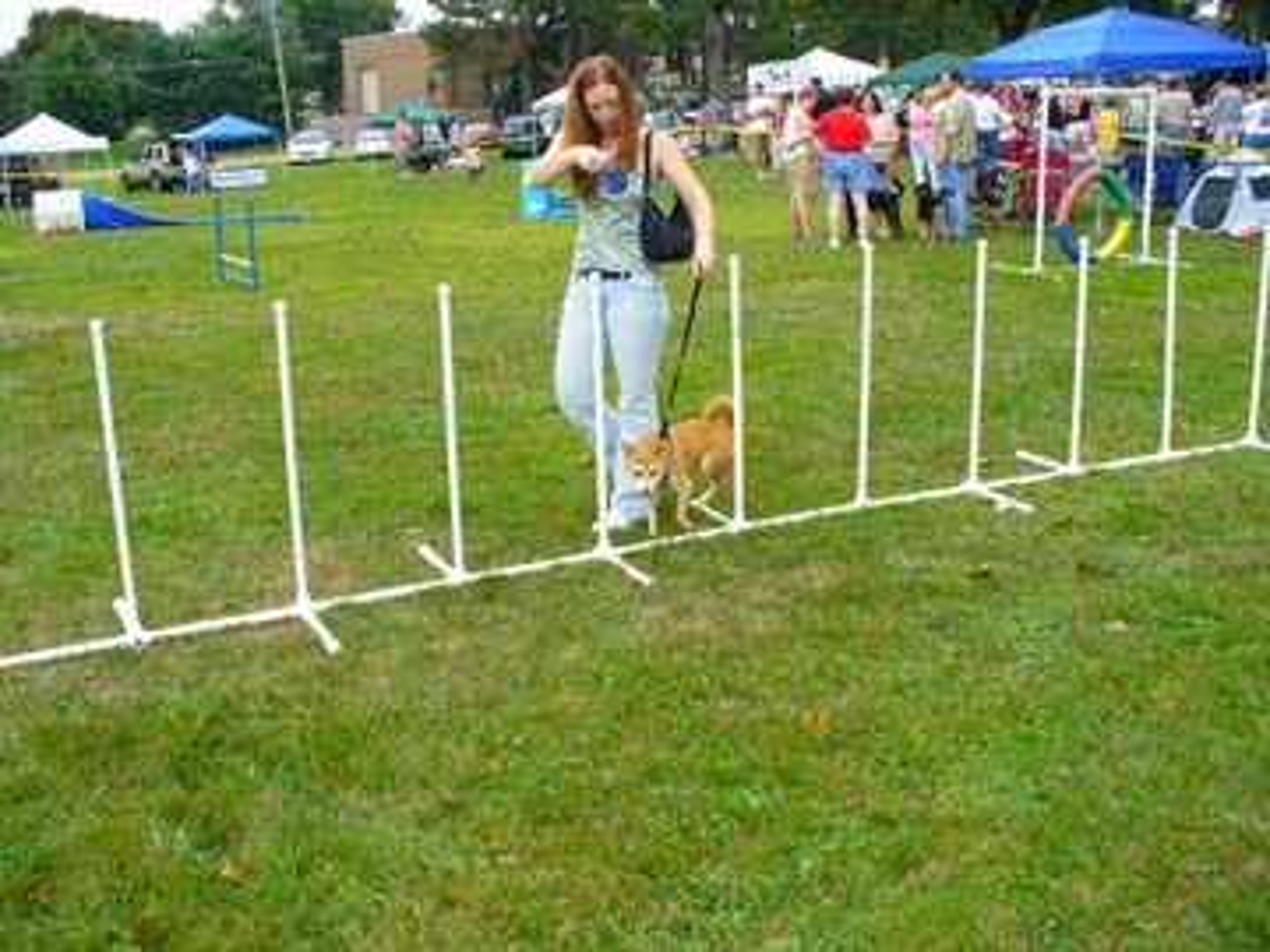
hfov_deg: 50.1
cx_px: 635
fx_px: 1357
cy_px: 476
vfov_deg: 38.7
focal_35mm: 37
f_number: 2.8
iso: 80
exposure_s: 1/125
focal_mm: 6.1
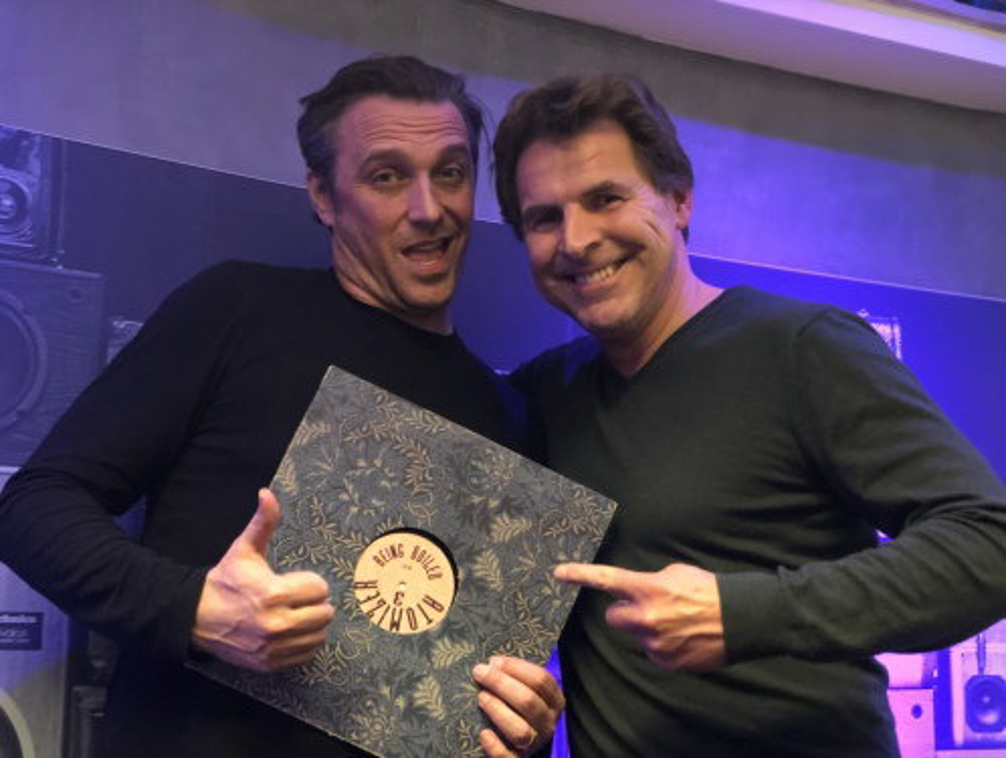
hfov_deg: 36.8
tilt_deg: +11.6
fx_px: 1513
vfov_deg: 28.1
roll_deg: +0.1
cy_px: 379
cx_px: 503
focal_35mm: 52
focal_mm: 6
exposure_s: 1/8
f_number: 2.4
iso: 200
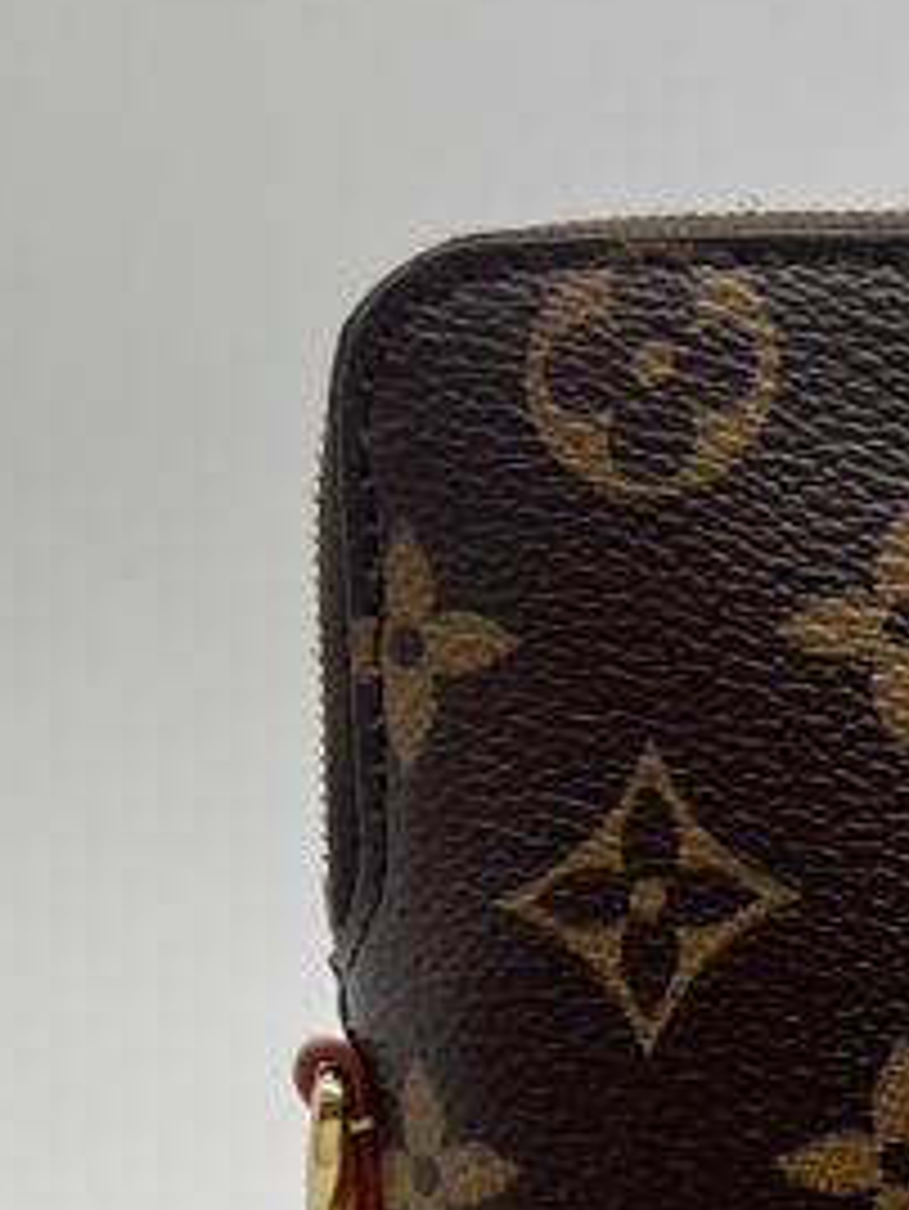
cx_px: 1202
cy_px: 1408
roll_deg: +1.3
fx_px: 3464
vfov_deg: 18.9
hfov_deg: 14.3
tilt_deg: -14.6
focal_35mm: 99
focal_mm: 5.7
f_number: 1.5
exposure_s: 1/128
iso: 32
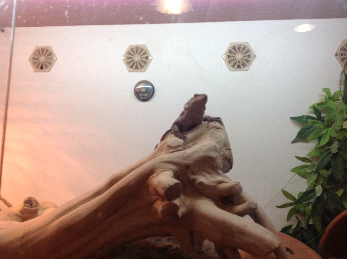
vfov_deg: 40.6
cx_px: 174
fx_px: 350
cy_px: 130
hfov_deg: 52.7
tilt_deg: +7.0
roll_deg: -1.1
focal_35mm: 35
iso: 80
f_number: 2.4
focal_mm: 4.28
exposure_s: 1/120
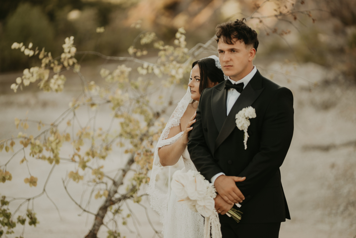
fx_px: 841
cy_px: 119
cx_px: 178
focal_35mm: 85
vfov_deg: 16.1
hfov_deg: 23.9
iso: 100
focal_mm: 85
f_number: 1.4
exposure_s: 1/640
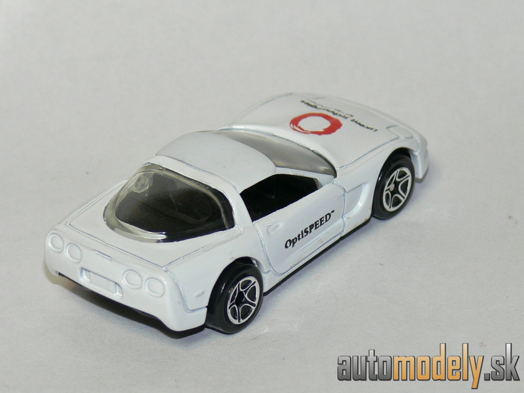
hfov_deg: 11.2
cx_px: 262
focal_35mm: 176
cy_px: 196
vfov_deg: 8.4
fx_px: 2664
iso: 80
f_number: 3.6
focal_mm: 23.4
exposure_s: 1/30
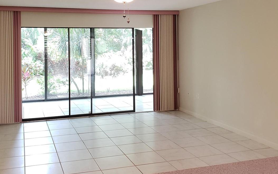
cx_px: 127
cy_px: 45
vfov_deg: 30.1
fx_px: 318
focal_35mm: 42
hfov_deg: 47.1
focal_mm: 4.3
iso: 320
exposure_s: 1/60
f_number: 2.4
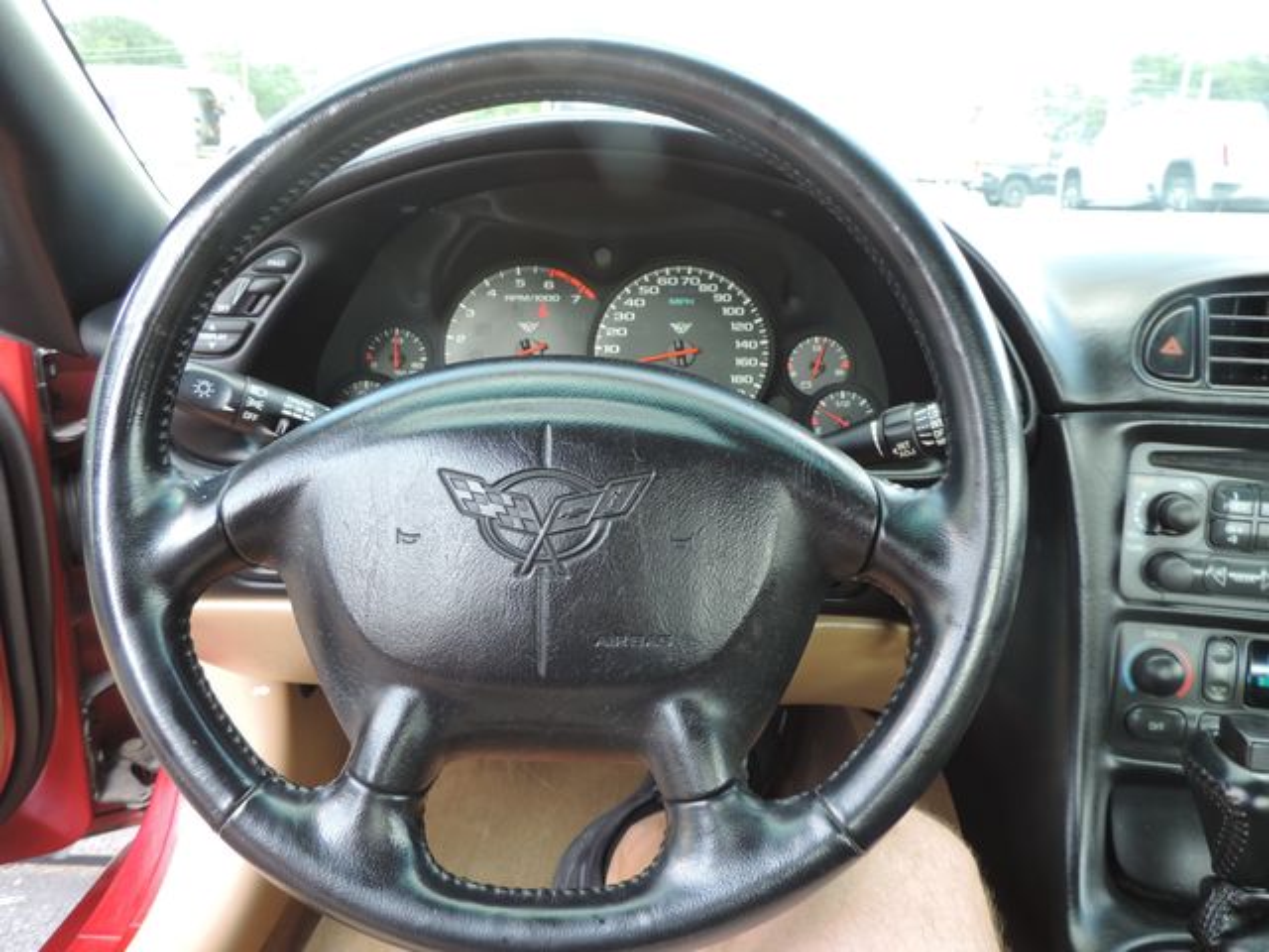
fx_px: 1026
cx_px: 634
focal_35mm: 28
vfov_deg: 49.7
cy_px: 476
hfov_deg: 63.4
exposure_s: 1/30
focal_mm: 4.9
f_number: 3.1
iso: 100
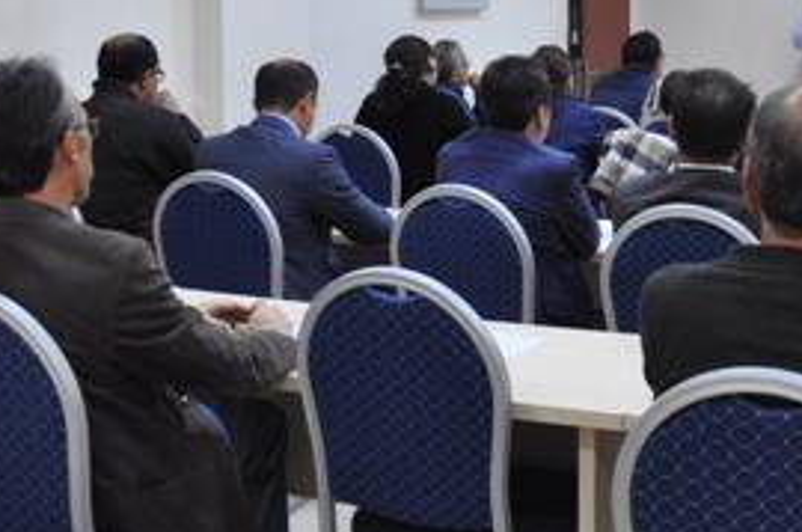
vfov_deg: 20.8
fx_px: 1423
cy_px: 85
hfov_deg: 31.3
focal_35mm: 64
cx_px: 523
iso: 400
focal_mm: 18
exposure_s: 1/25
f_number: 4.5
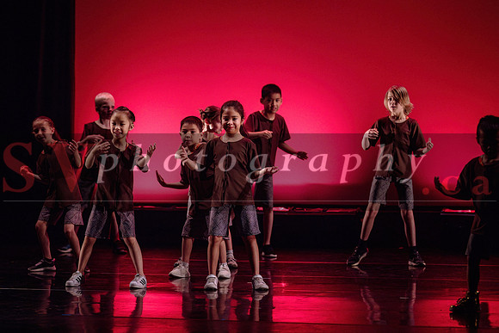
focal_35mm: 154
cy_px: 144
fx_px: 2137
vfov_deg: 8.9
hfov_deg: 13.3
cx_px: 209
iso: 1600
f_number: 2.8
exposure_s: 1/320
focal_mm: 130
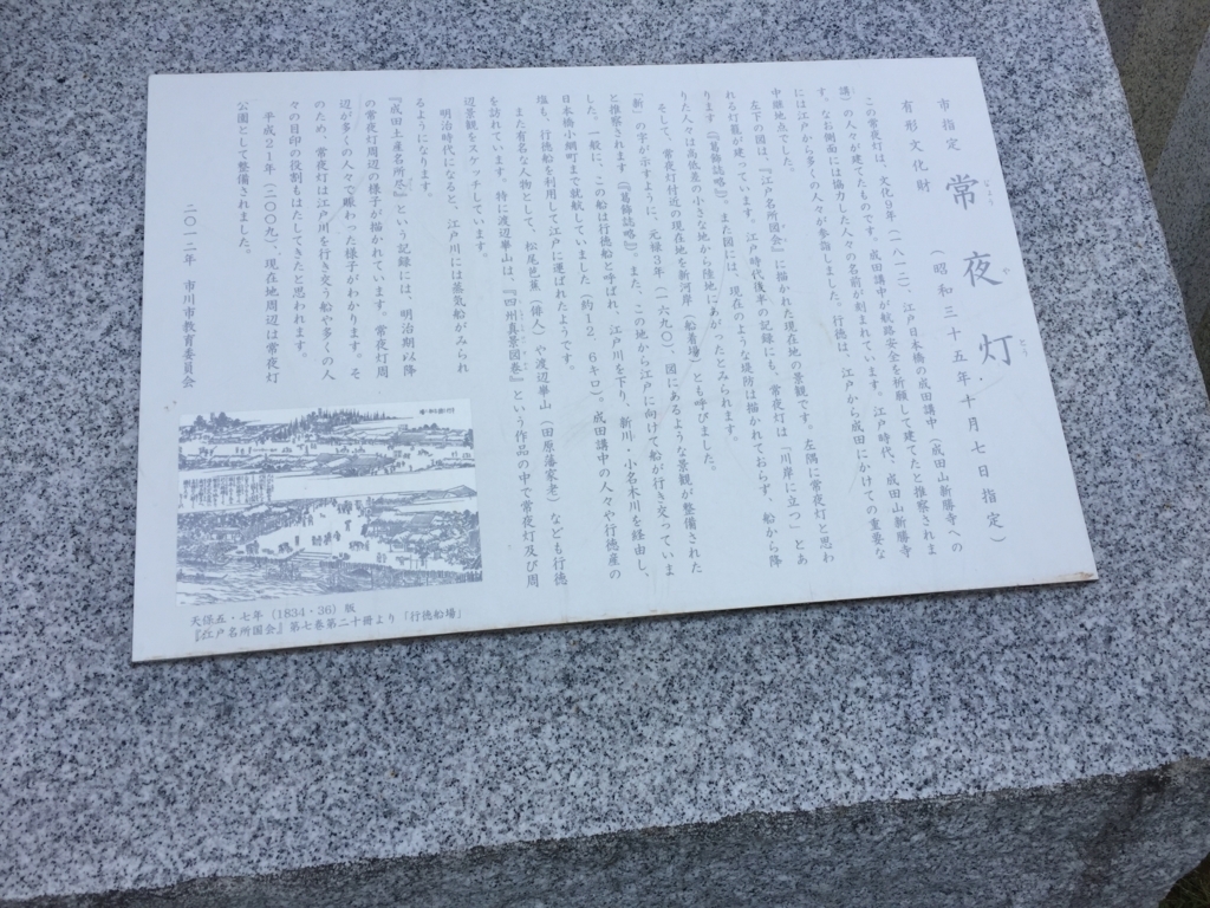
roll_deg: -1.8
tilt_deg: -41.2
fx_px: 1014
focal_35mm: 29
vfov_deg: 48.2
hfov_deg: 61.7
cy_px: 454
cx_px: 605
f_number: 2.2
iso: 32
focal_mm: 4.15
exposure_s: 1/1099
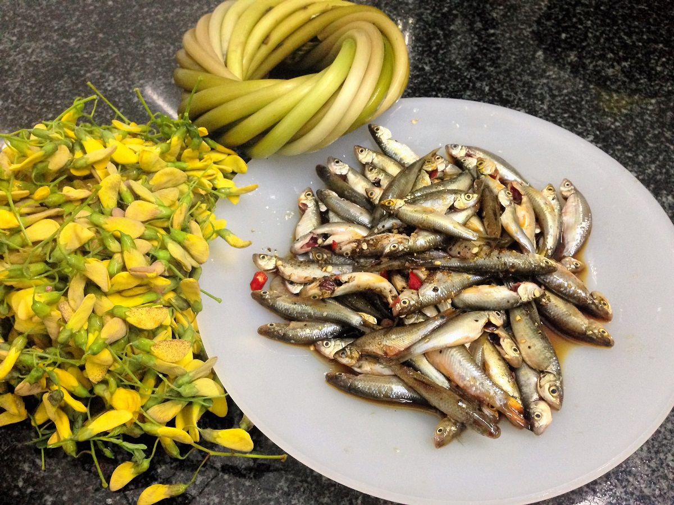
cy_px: 252
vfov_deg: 42.9
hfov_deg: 55.4
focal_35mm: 33
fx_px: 643
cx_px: 337
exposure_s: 1/20
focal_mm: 4.12
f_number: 2.4
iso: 320
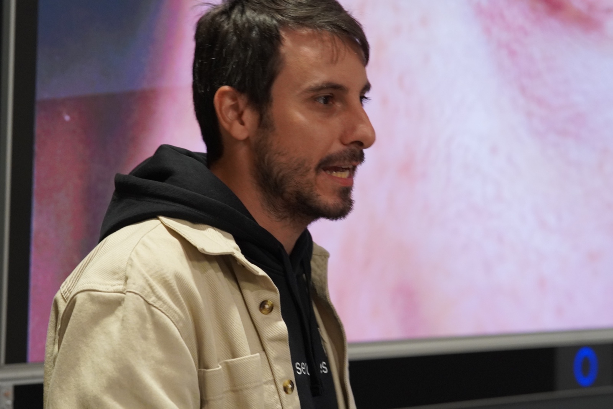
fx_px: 1915
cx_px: 306
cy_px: 204
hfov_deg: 18.2
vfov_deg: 12.2
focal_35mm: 112
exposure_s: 1/160
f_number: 4
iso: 3200
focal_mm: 75
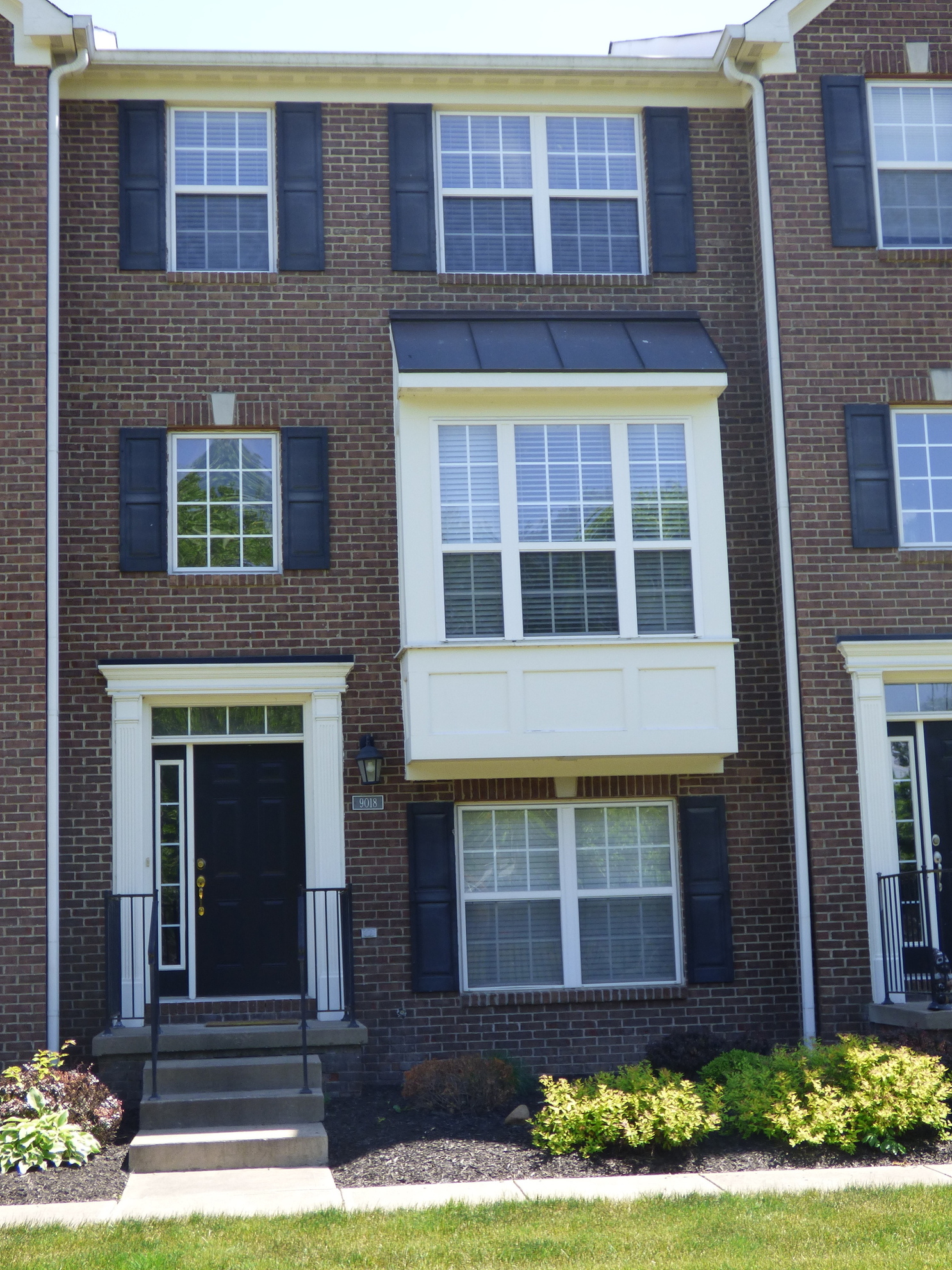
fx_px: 1833
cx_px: 456
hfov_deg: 29.1
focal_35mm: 50
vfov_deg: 38.2
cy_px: 692
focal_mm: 7.37
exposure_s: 1/250
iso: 100
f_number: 3.6
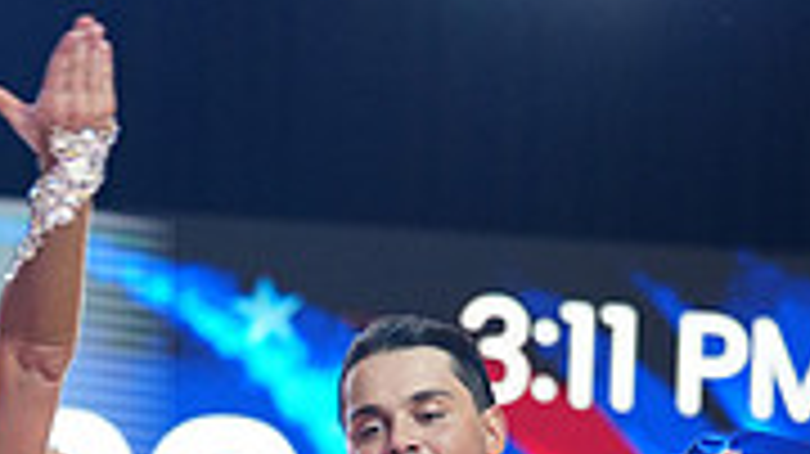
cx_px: 169
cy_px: 1124
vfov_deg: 4.2
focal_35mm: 283
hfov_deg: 7.6
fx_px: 6075
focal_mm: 84
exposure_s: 1/400
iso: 2000
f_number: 2.8
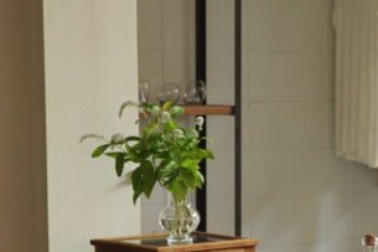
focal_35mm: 168
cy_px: 178
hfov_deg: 11.6
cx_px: 600
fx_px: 1763
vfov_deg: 8.2
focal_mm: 50
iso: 500
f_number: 5
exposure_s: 1/20
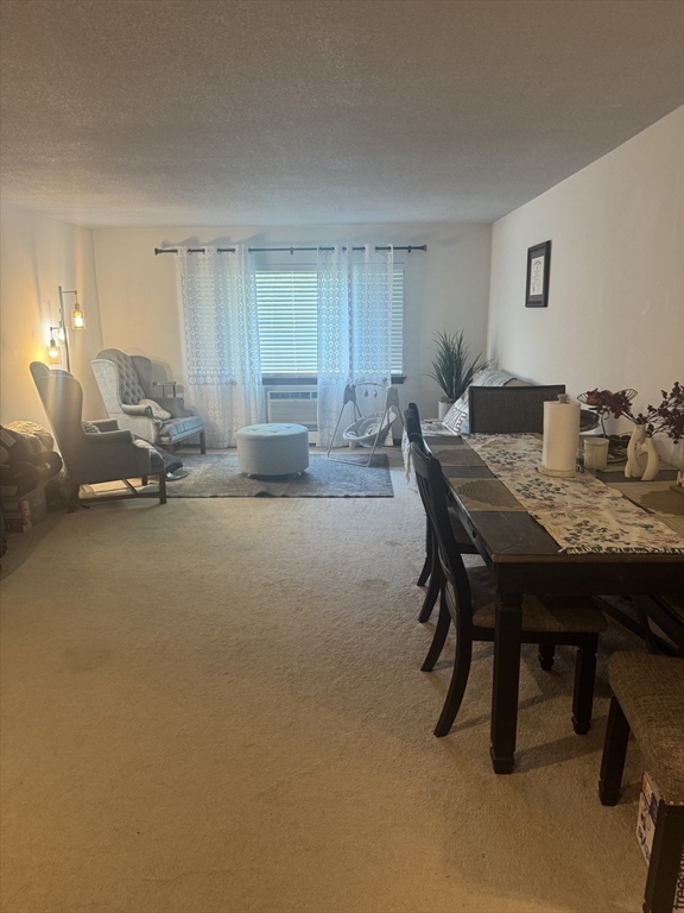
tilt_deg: -13.2
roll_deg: +1.1
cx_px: 342
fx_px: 632
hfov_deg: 56.8
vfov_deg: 71.6
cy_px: 456
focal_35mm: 24
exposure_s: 1/60
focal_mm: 6.76
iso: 200
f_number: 1.78
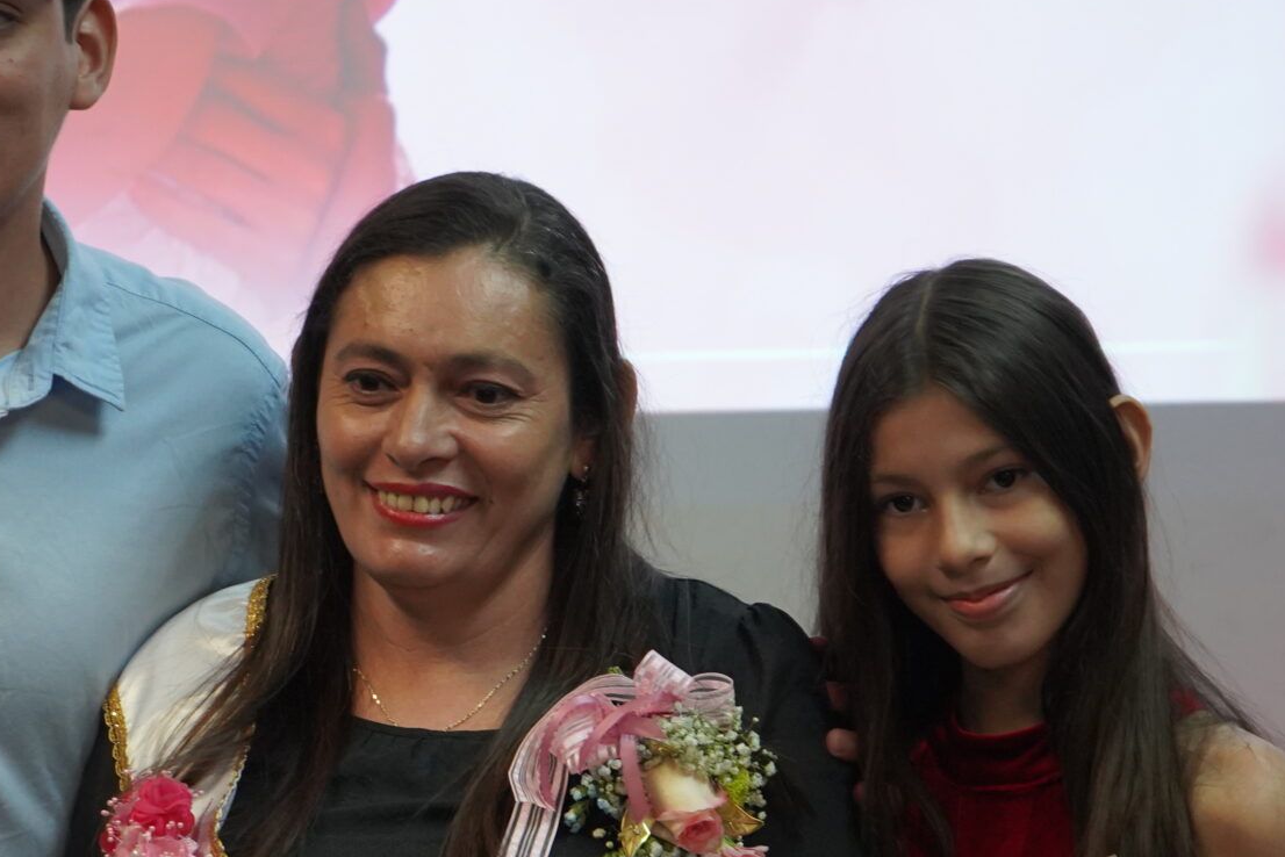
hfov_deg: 17.2
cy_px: 659
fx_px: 4213
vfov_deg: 11.6
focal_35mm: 118
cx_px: 270
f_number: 4.5
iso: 2500
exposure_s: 1/160
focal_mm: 51
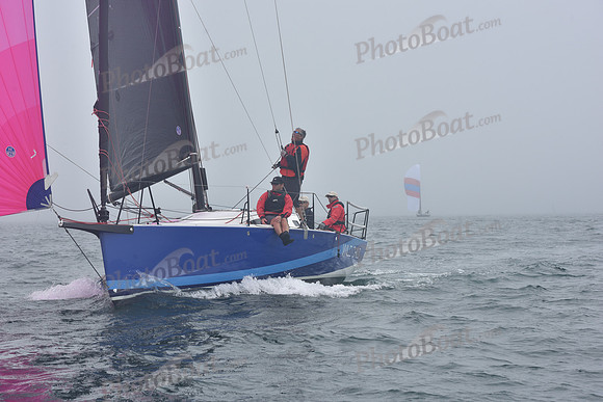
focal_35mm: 82
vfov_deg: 16.7
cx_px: 302
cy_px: 201
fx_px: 1374
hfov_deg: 24.8
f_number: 9
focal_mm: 82
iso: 250
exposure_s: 1/800
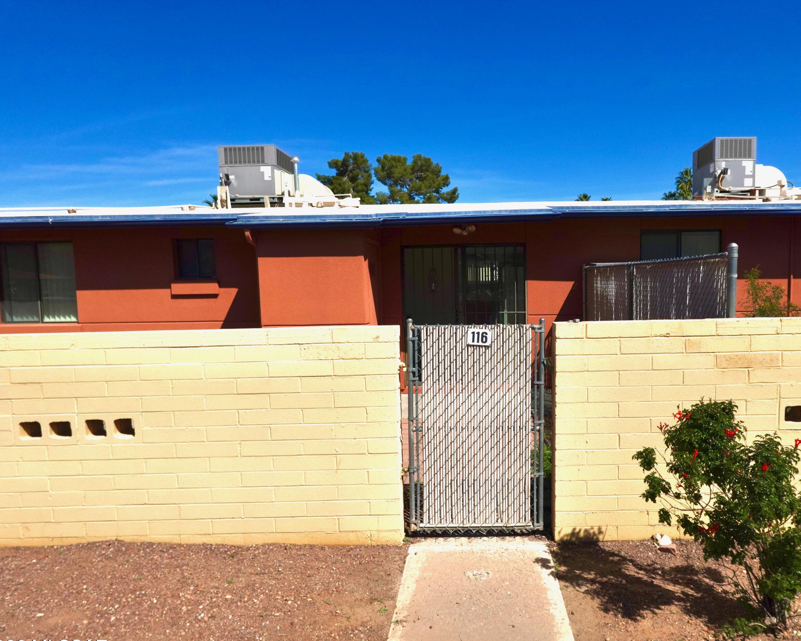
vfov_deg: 58.7
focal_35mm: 24
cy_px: 337
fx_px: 569
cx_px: 480
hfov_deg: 69.6
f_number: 2.8
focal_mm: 7.6
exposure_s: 1/12800
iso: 125
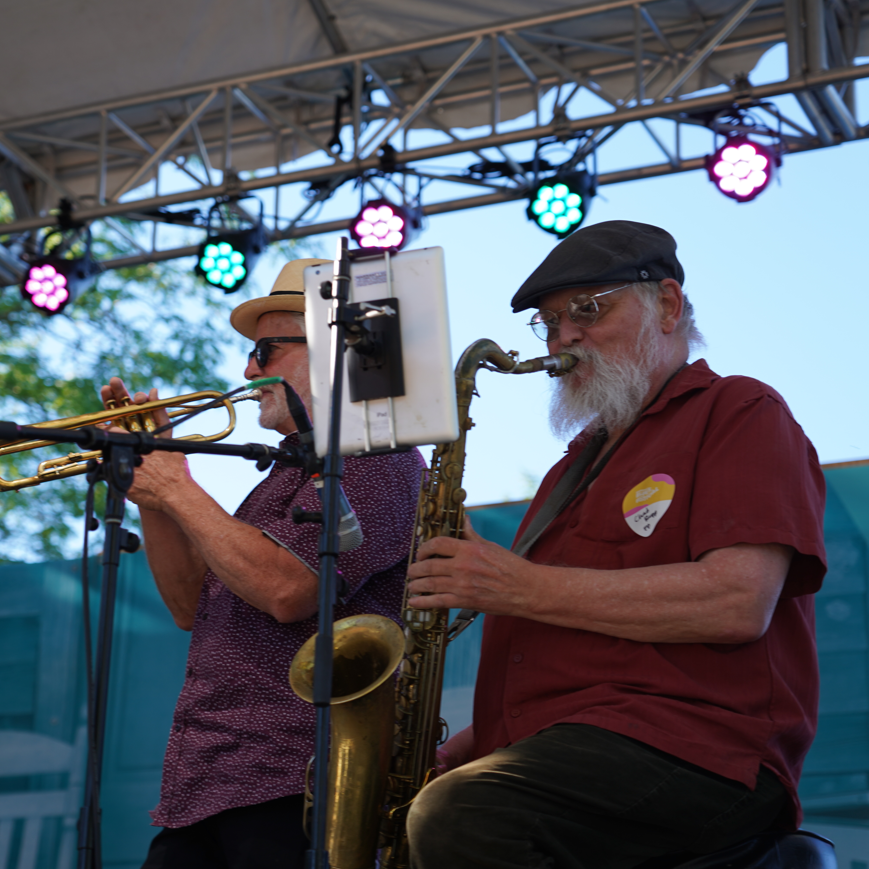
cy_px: 435
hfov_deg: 19.8
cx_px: 258
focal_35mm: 87
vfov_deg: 19.9
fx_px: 2471
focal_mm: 68
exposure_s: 1/200
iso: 100
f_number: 4
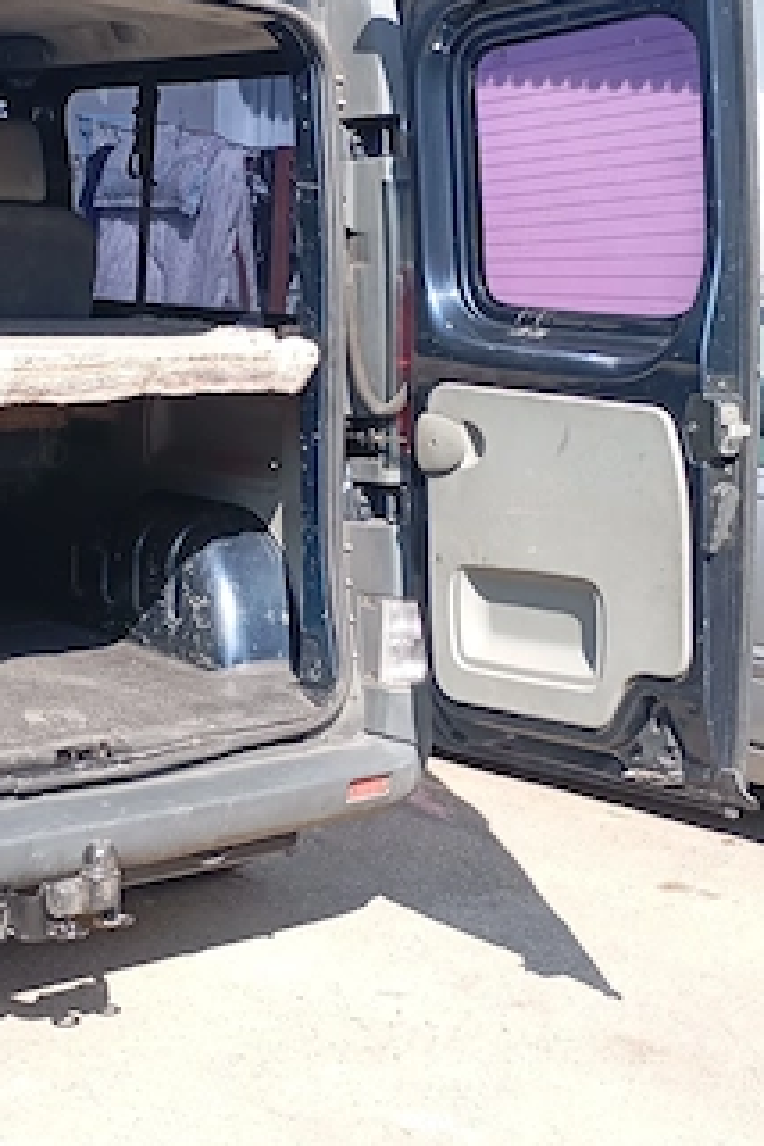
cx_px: 303
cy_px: 561
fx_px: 1974
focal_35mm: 62
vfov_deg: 32.4
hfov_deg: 21.9
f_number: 1.8
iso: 102
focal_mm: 4.27
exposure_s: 1/175
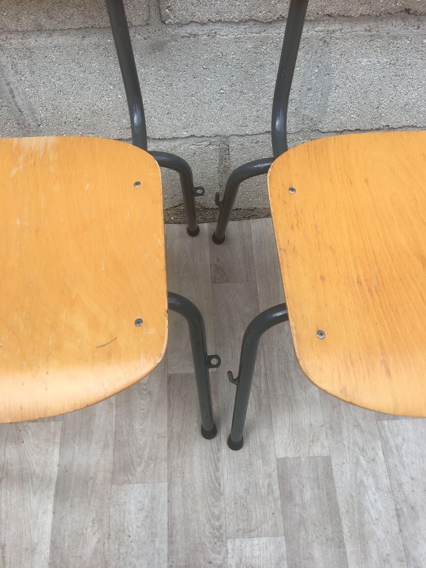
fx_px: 476
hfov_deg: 48.2
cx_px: 213
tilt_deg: -56.5
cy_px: 284
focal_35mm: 29
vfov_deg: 61.7
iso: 25
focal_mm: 4.15
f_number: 2.2
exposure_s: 1/177
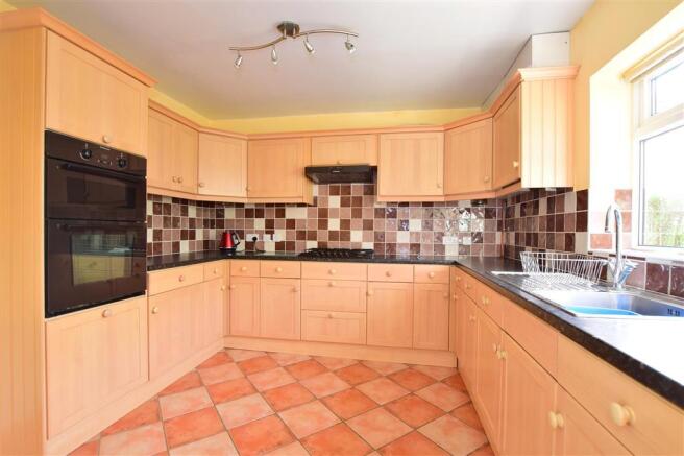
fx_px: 313
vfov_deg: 72.0
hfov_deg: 95.0
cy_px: 228
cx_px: 342
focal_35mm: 16
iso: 400
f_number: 8
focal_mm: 11
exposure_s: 1/10
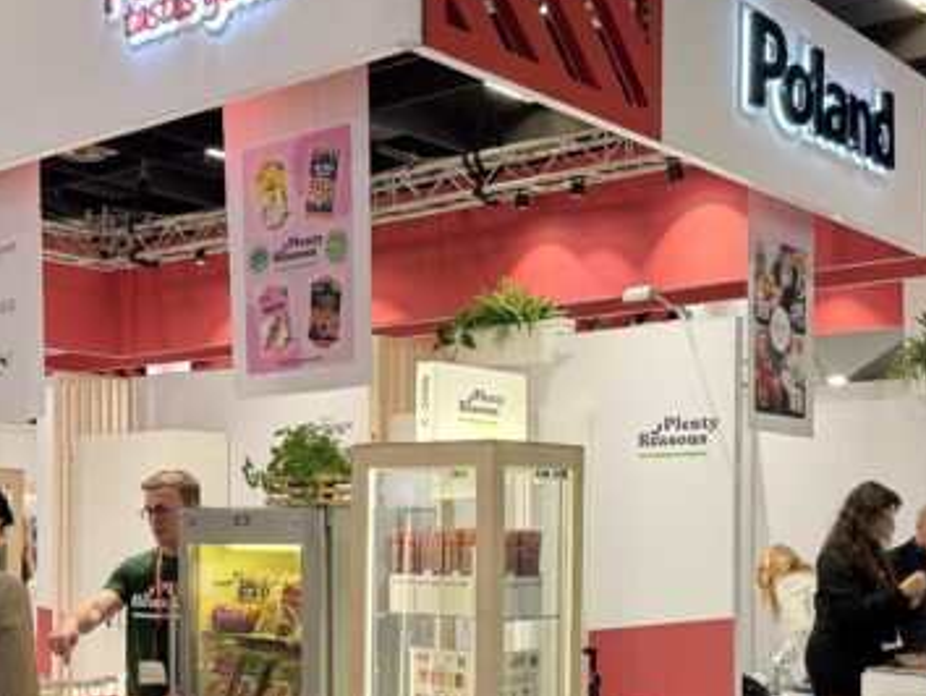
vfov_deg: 27.7
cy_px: 505
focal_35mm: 52
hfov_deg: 36.8
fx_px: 1392
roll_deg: +0.1
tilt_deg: -0.7
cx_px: 455
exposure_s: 1/100
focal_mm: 6.76
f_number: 1.78
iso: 100
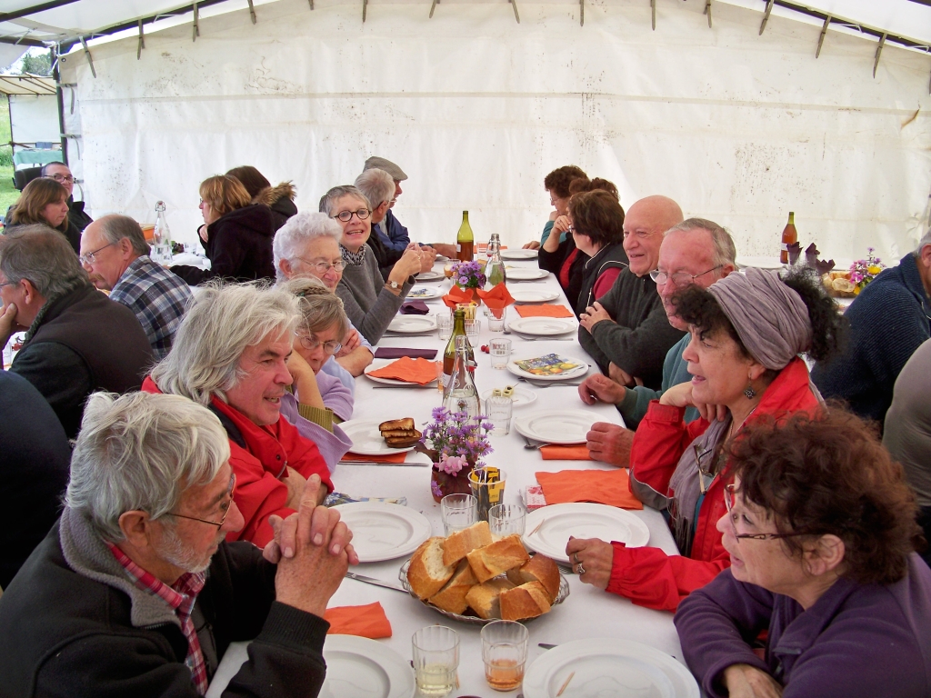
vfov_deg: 42.9
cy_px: 349
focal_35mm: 33
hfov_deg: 55.4
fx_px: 888
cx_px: 466
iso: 80
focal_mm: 5.85
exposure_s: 1/200
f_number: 2.8
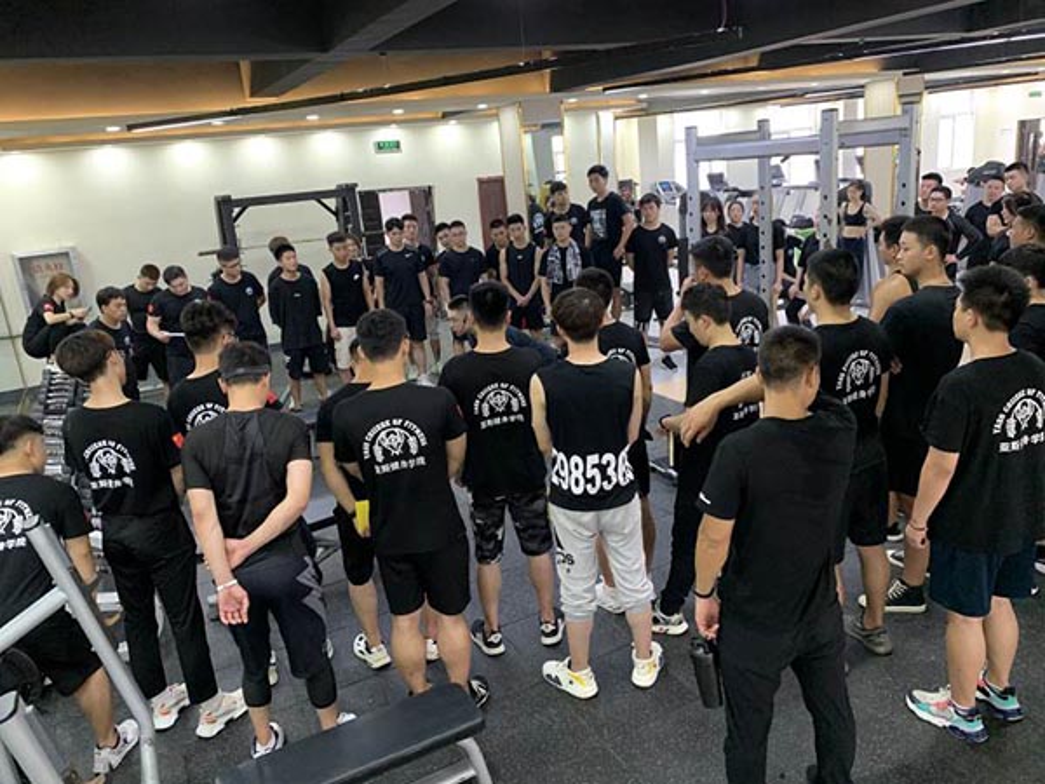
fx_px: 785
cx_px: 522
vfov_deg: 53.1
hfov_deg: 67.3
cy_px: 392
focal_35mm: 26
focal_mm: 4.25
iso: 250
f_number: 1.8
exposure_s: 1/50
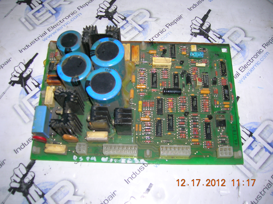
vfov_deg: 41.7
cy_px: 102
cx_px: 136
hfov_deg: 54.0
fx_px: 268
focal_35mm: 34
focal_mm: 5.7
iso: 50
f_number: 2.9
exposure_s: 1/60.1
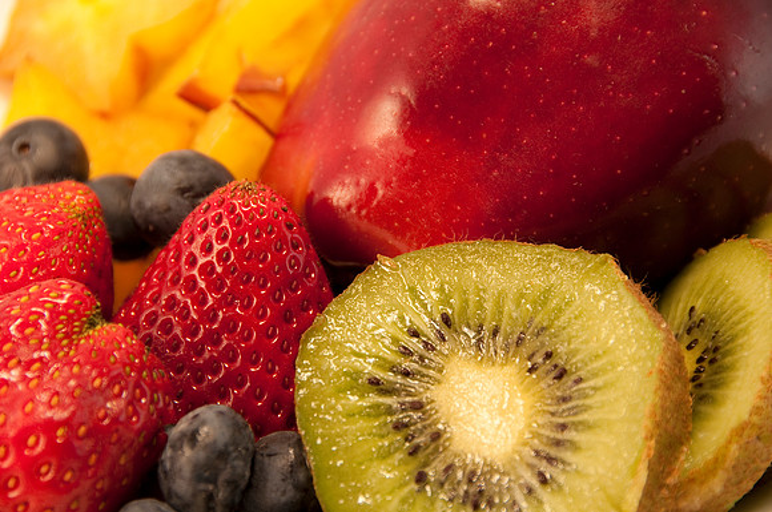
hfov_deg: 10.2
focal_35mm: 202
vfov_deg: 6.8
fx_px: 4336
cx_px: 386
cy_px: 256
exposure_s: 1/160
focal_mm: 135
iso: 200
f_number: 8
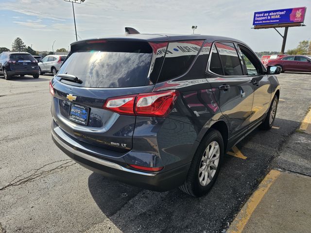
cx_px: 156
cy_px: 116
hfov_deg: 73.9
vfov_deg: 58.9
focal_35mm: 23
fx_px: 207
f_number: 1.7
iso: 10
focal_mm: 6.3
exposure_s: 1/775
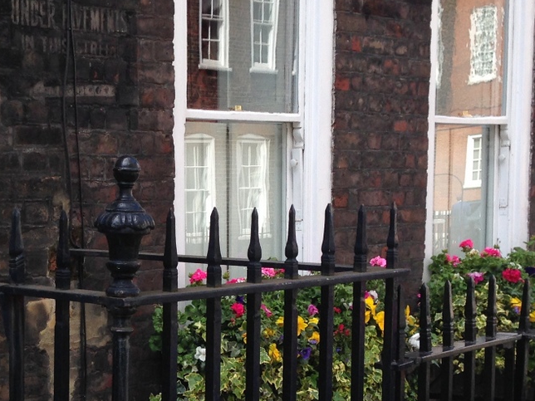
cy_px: 305
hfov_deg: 23.2
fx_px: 1267
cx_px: 49
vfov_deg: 17.9
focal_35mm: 82
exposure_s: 1/417
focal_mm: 4.12
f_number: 2.4
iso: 50
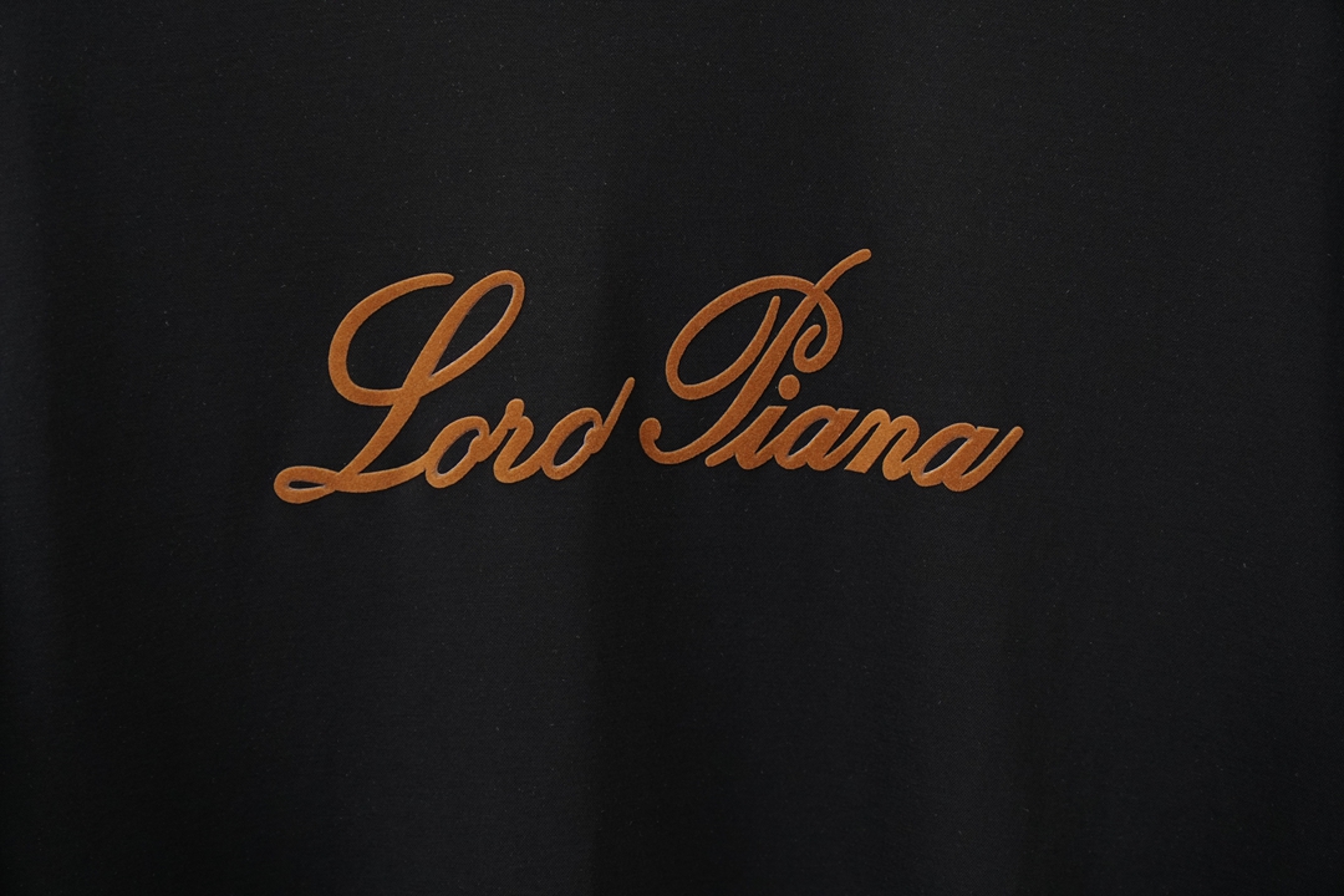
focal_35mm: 105
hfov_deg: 19.5
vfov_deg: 13.0
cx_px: 672
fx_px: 3920
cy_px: 448
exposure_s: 1/125
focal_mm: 70
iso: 640
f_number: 3.5
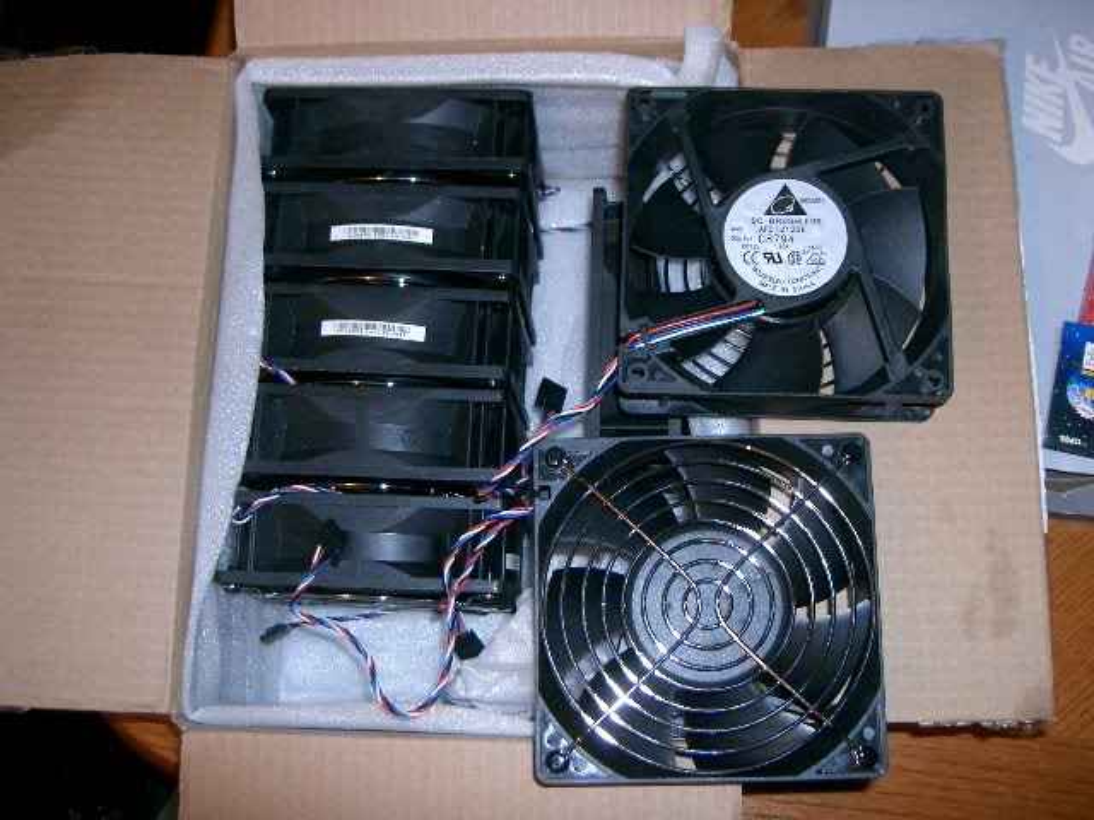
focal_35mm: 39
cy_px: 410
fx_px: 1233
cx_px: 547
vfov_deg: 36.8
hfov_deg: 47.9
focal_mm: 8
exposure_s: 1/50
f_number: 2.8
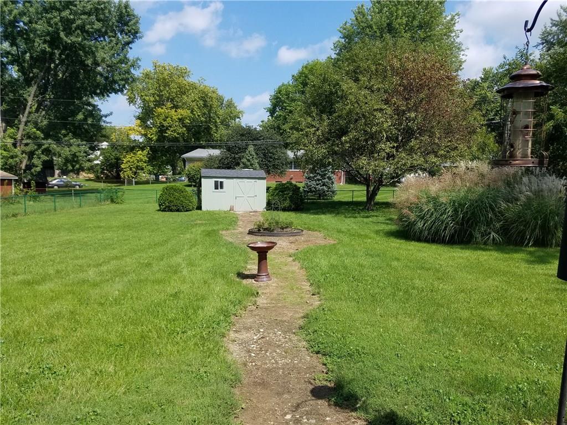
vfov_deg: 53.1
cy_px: 212
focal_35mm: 26
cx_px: 284
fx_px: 426
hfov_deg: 67.3
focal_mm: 4.2
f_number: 1.7
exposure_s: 1/2144
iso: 50
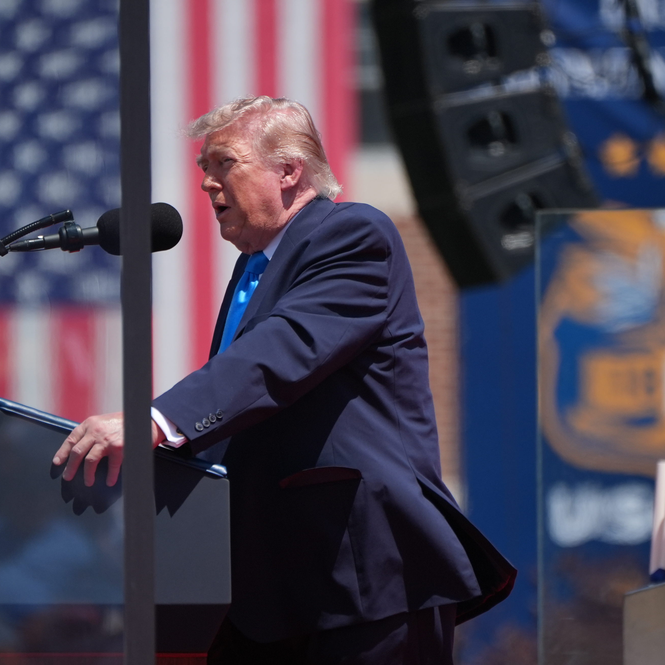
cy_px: 333
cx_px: 357
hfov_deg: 2.3
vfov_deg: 2.3
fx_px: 16605
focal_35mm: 764
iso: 500
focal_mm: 400
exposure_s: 1/3200
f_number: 5.6
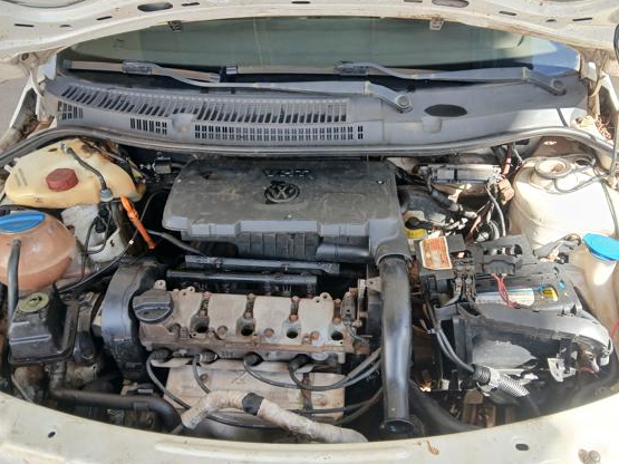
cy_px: 211
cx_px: 325
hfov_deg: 59.9
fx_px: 536
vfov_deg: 46.7
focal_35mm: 30
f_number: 1.8
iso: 32
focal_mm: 3.98
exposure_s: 1/60
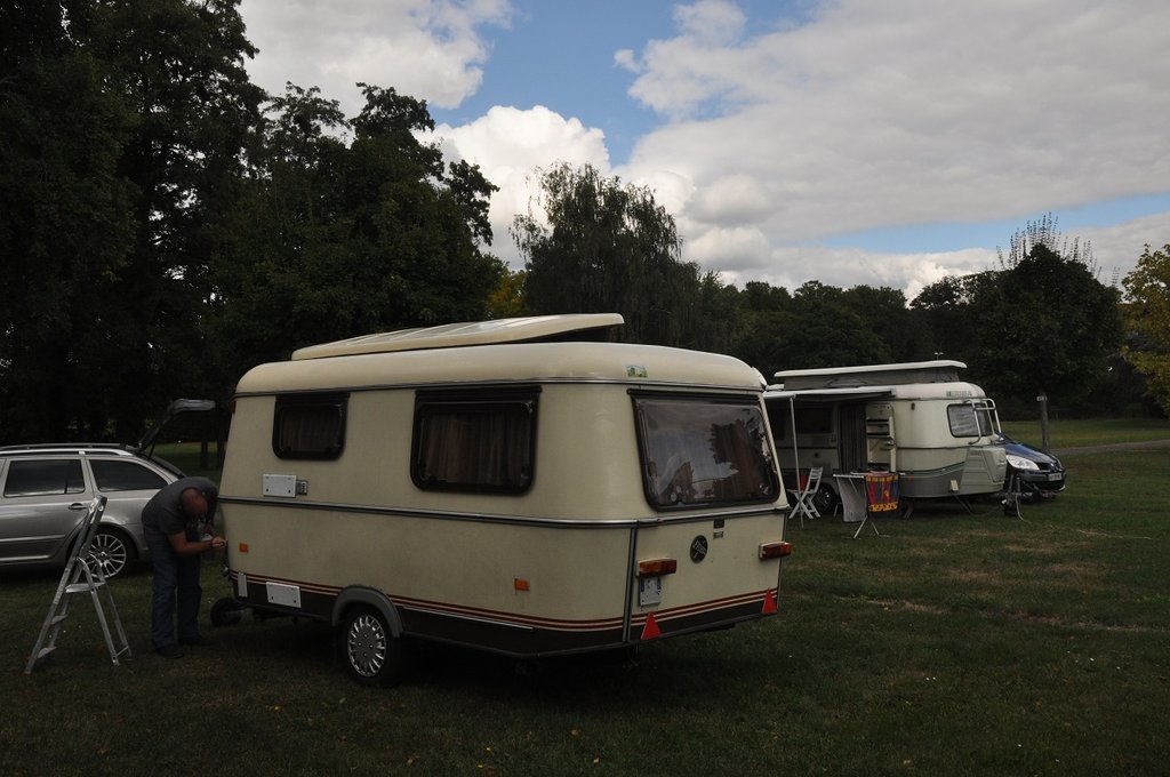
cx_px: 585
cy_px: 388
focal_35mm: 34
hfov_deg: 55.2
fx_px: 1120
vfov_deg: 38.3
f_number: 9
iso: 320
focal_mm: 23
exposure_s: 1/320
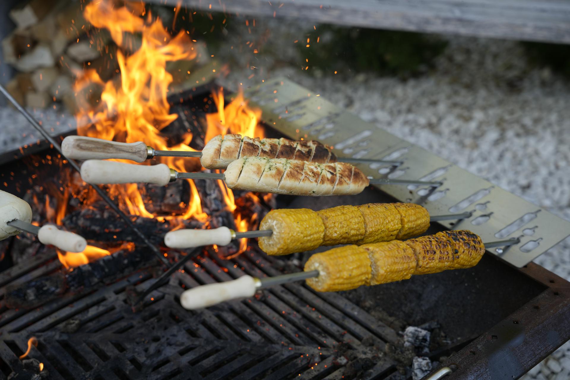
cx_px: 285
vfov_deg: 25.9
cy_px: 190
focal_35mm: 52
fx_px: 825
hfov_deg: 38.1
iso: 160
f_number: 3.2
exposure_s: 1/200
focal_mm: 52.1
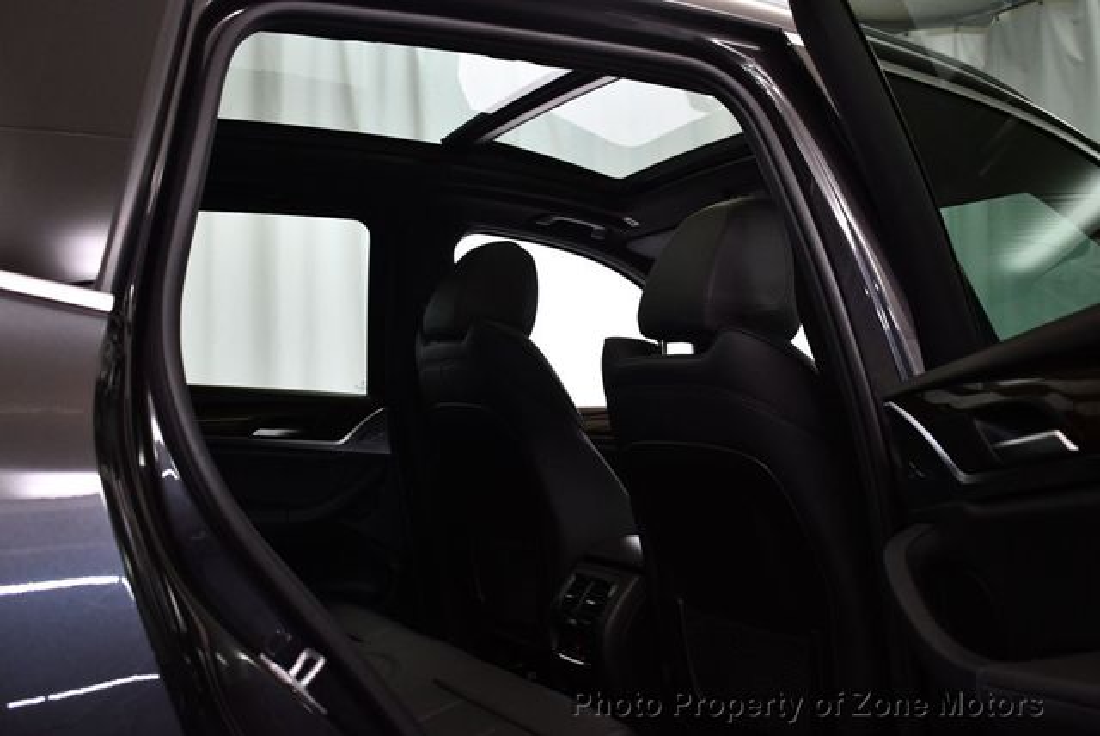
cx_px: 550
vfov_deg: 36.9
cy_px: 368
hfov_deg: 53.1
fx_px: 1101
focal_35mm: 36
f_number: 3.5
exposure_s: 1/125
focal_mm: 18
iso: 1400
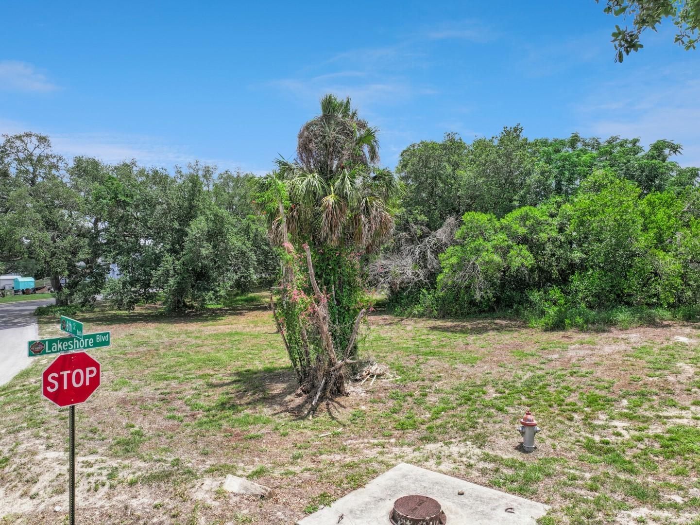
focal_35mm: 24
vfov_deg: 56.8
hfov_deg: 71.6
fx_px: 485
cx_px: 350
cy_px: 262
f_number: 2.8
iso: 160
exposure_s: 1/3200
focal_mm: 12.3
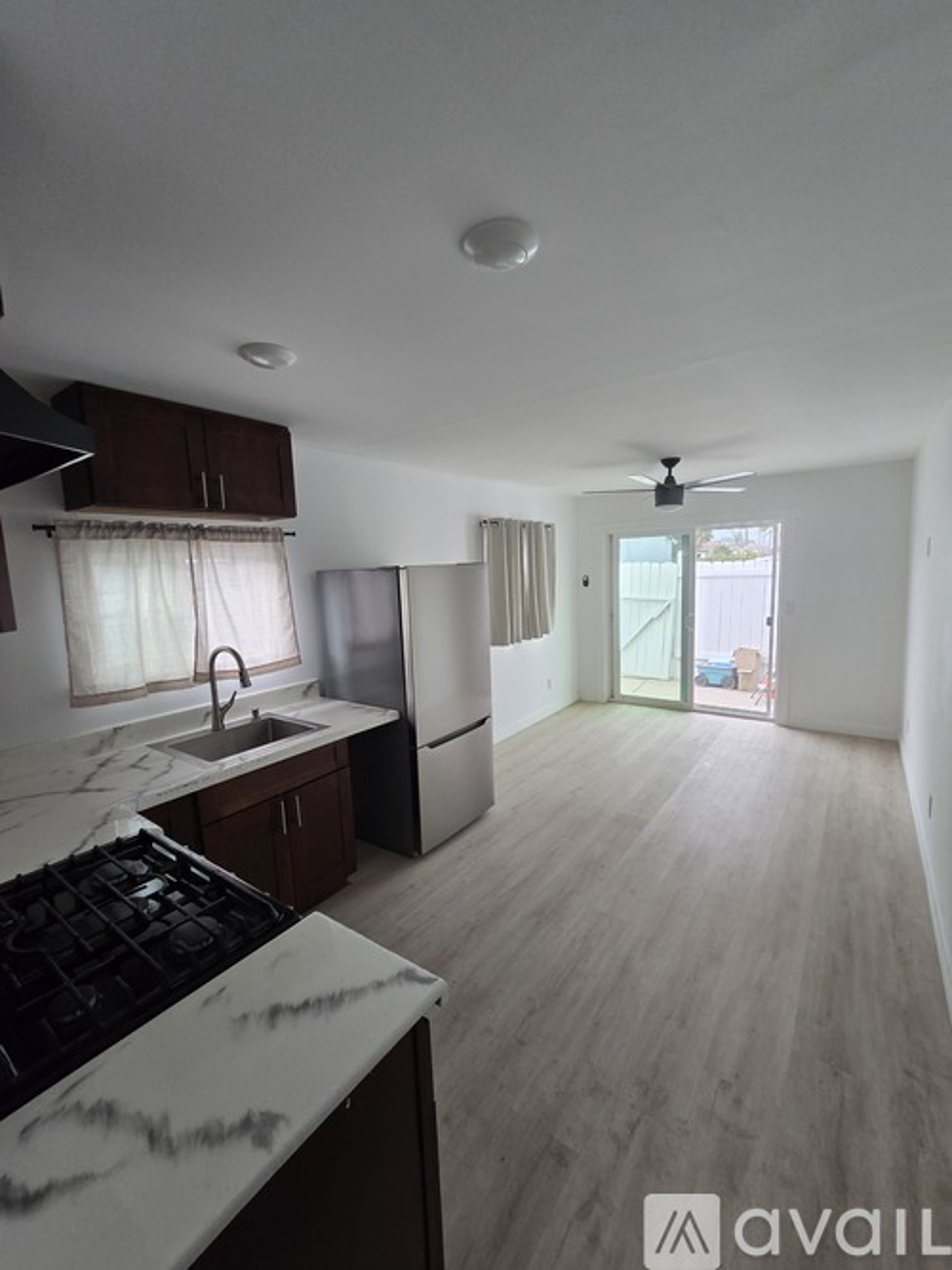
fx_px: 477
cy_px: 635
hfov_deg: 89.9
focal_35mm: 13
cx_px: 476
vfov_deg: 106.2
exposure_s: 1/60
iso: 125
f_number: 2.2
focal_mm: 2.2
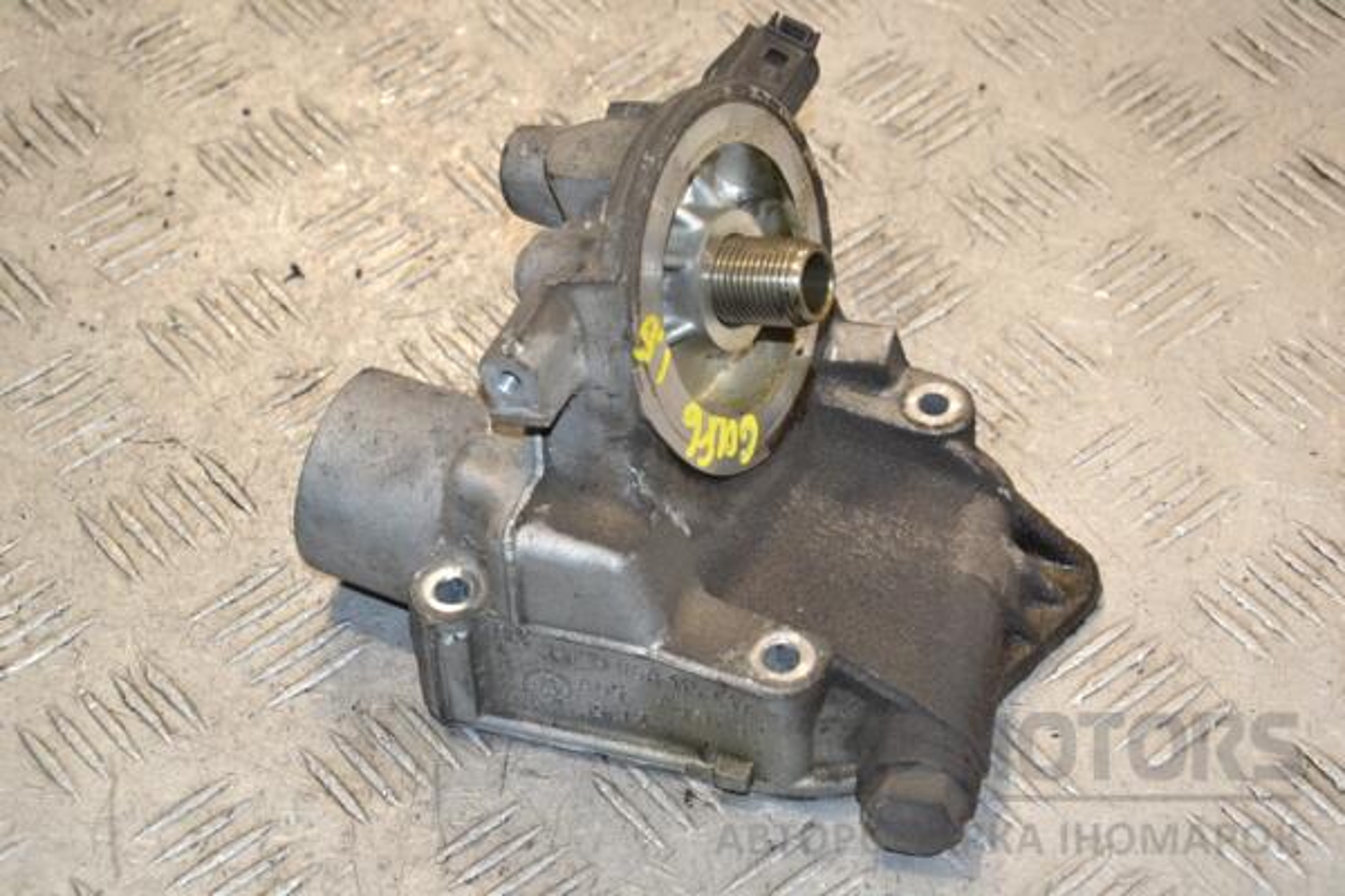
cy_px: 448
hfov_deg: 23.4
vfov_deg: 15.7
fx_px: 3250
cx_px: 672
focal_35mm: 87
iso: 800
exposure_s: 1/200
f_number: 7.1
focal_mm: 58
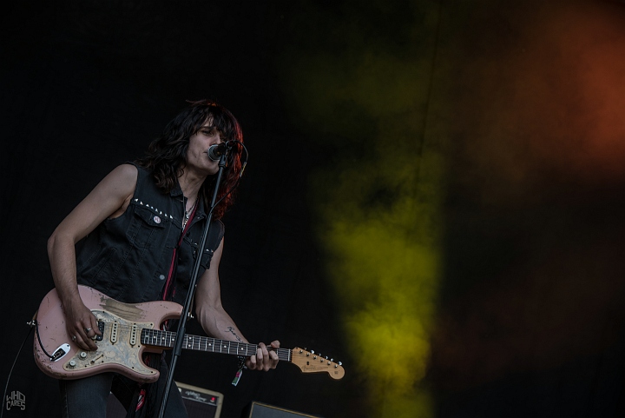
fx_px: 2345
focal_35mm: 135
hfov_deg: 15.2
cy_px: 209
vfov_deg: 10.2
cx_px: 312
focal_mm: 135
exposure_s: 1/100
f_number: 6.3
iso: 125
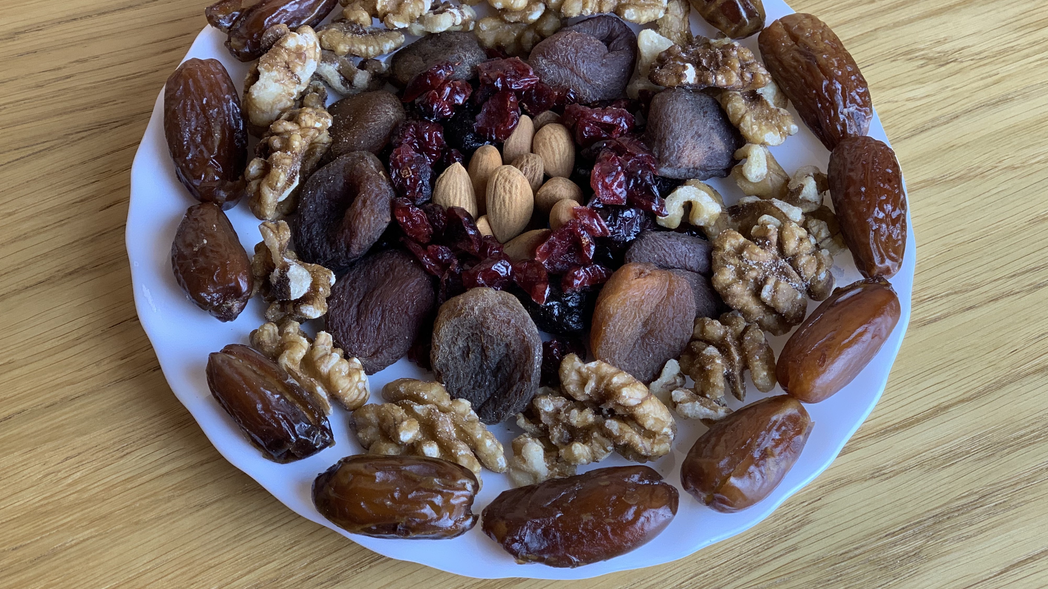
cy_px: 217
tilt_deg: -59.2
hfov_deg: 36.6
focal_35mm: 57
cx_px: 523
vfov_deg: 21.0
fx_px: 1584
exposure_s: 1/122
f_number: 2.4
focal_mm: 6
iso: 100
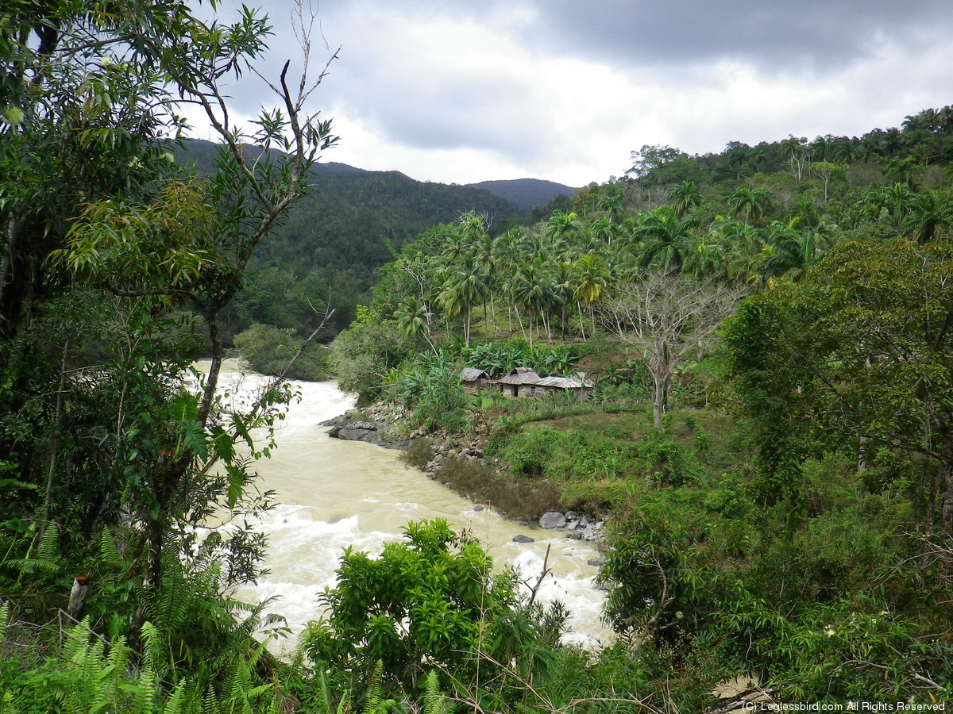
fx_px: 936
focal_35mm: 34
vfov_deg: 41.8
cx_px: 476
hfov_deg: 54.0
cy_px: 357
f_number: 3.5
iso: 80
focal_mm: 6.1
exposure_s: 1/320
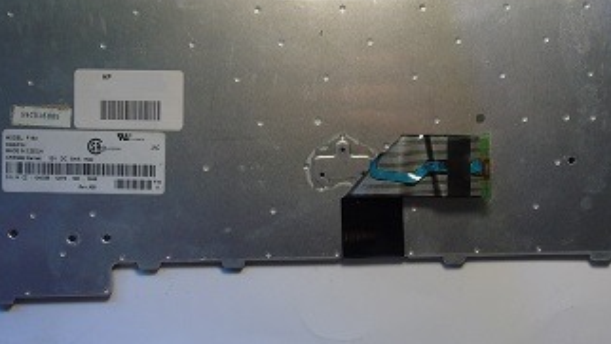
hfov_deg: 44.6
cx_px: 300
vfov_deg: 25.9
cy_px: 127
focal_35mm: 46
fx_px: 745
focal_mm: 6.1
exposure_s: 1/10
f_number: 5
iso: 200
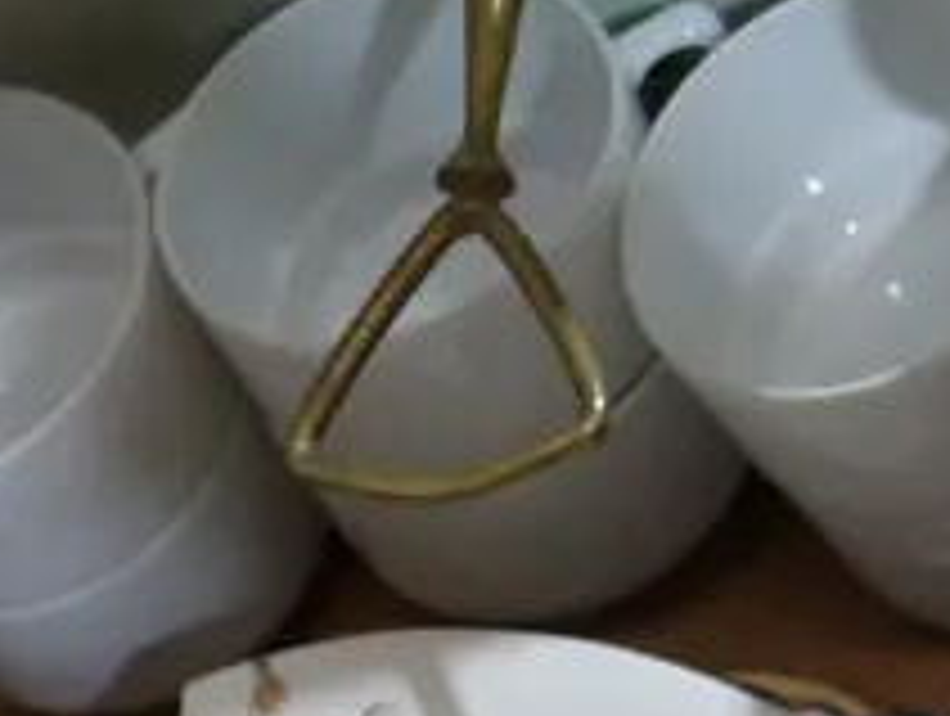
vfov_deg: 9.5
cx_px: 1004
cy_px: 777
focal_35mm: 155
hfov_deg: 12.5
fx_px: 4261
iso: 800
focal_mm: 16
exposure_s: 1/60
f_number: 3.6
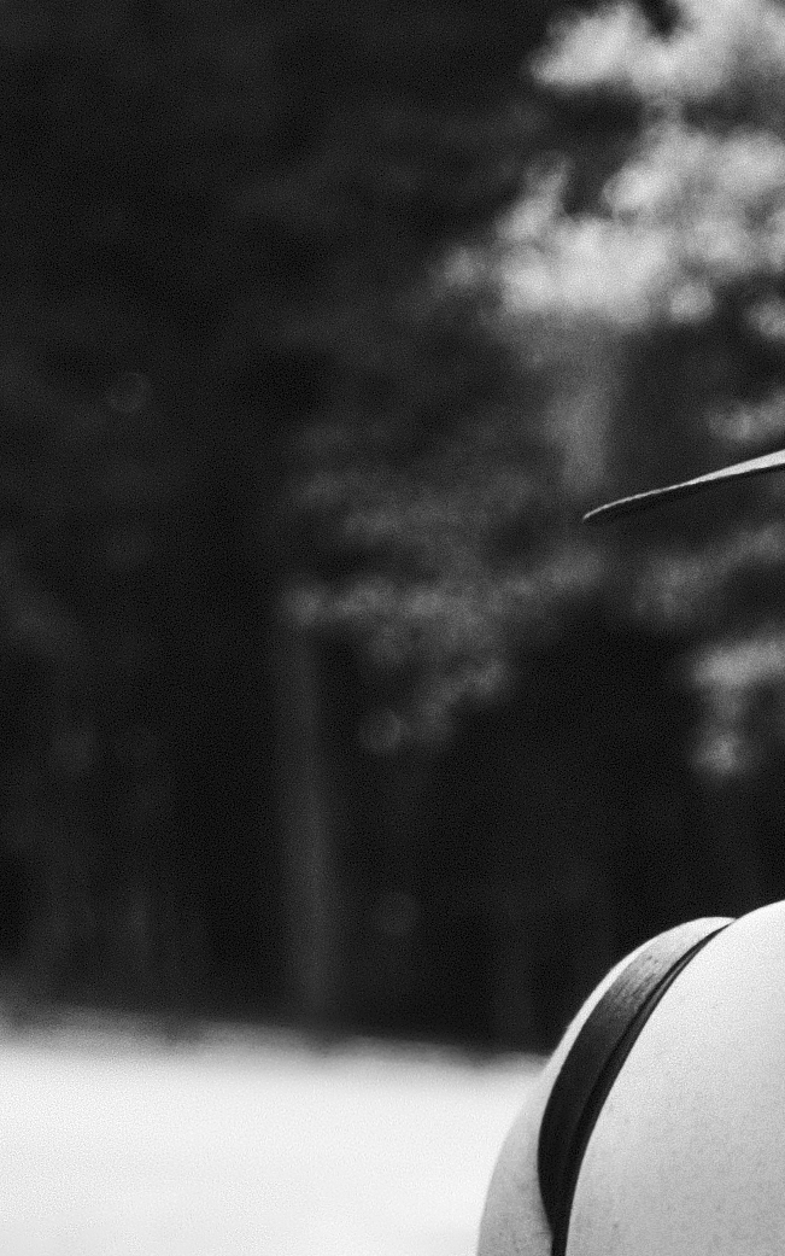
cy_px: 2498
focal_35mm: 324
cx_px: 1123
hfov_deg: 4.0
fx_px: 11086
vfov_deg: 6.3
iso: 200
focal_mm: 55
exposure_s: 1/320
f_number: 2.8
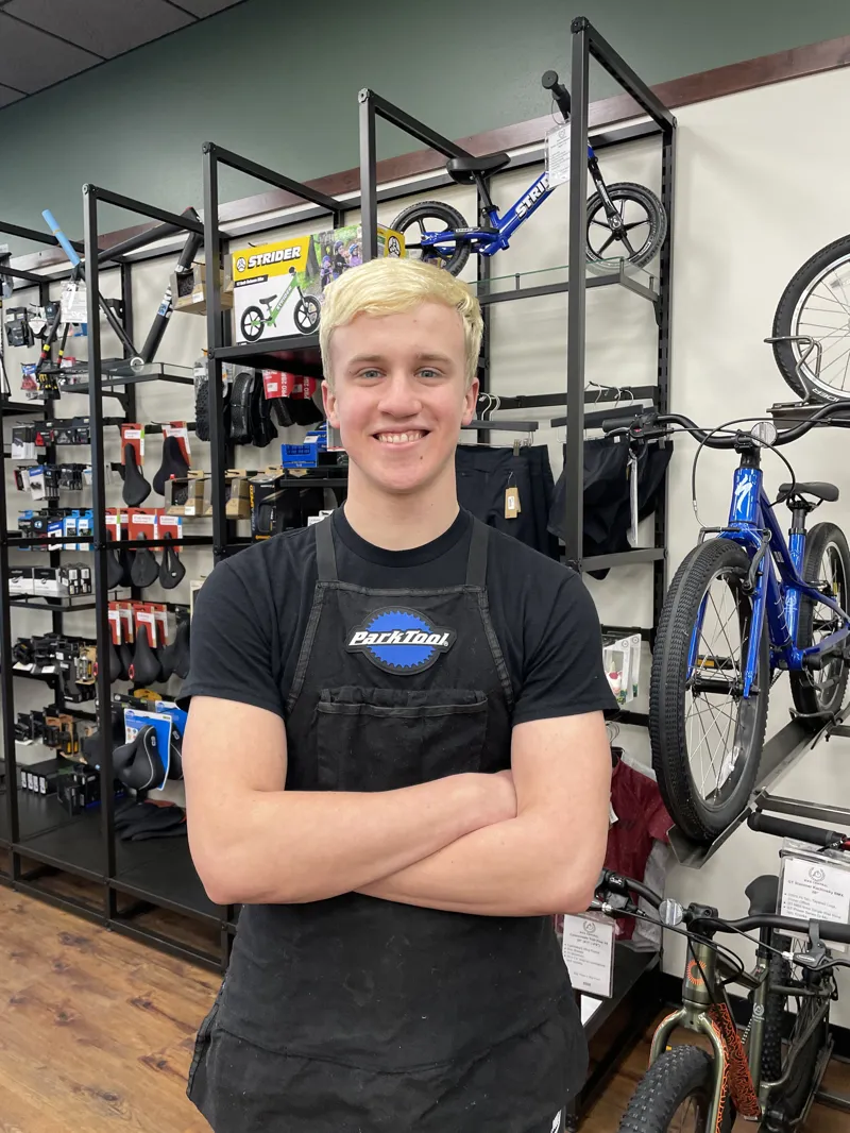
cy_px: 566
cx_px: 425
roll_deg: -0.1
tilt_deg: -4.9
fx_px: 851
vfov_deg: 67.3
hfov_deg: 53.1
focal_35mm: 26
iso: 125
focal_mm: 4.2
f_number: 1.6
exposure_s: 1/120
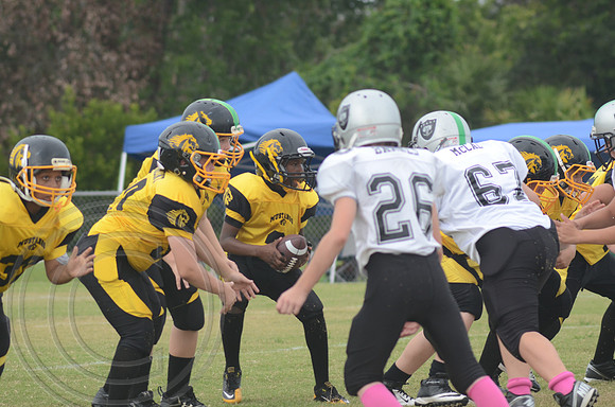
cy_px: 204
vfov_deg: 4.6
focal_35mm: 300
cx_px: 308
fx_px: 5114
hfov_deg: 6.9
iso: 400
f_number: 5.6
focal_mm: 200
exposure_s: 1/640
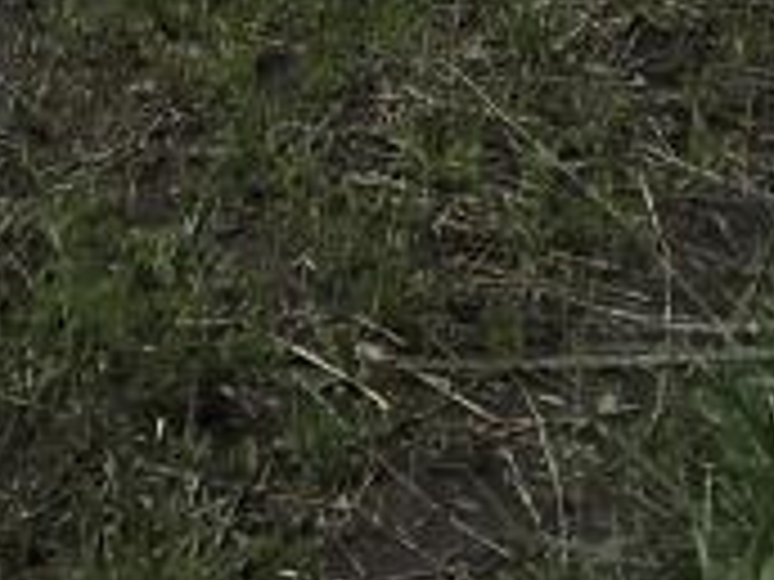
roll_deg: +2.5
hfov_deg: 11.4
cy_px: -1097
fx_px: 3868
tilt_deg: -0.9
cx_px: 324
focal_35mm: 173
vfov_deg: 7.6
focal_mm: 4.15
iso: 25
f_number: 2.2
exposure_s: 1/2404
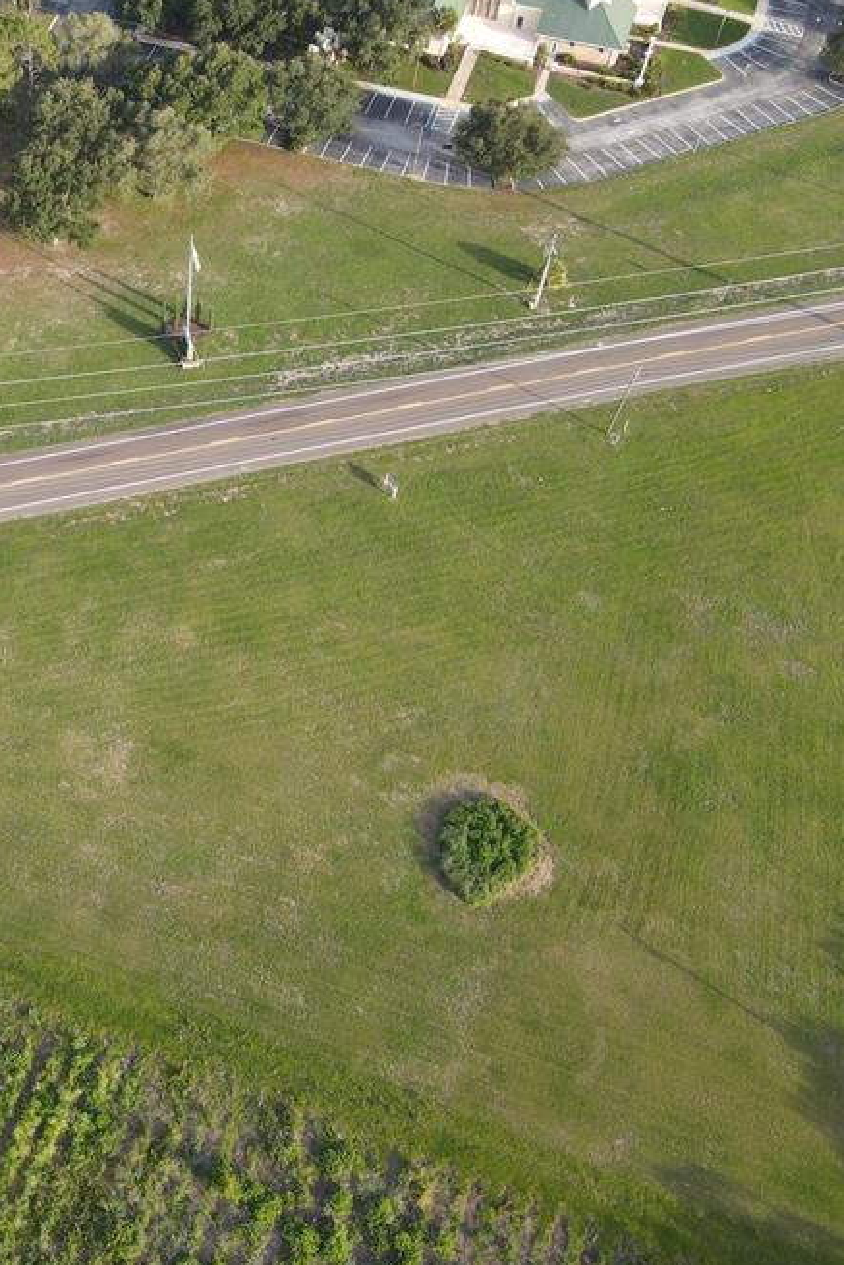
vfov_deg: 49.5
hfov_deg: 33.0
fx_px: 1371
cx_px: 135
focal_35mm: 39
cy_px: 597
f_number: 2.8
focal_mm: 4.5
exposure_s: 1/120
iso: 100
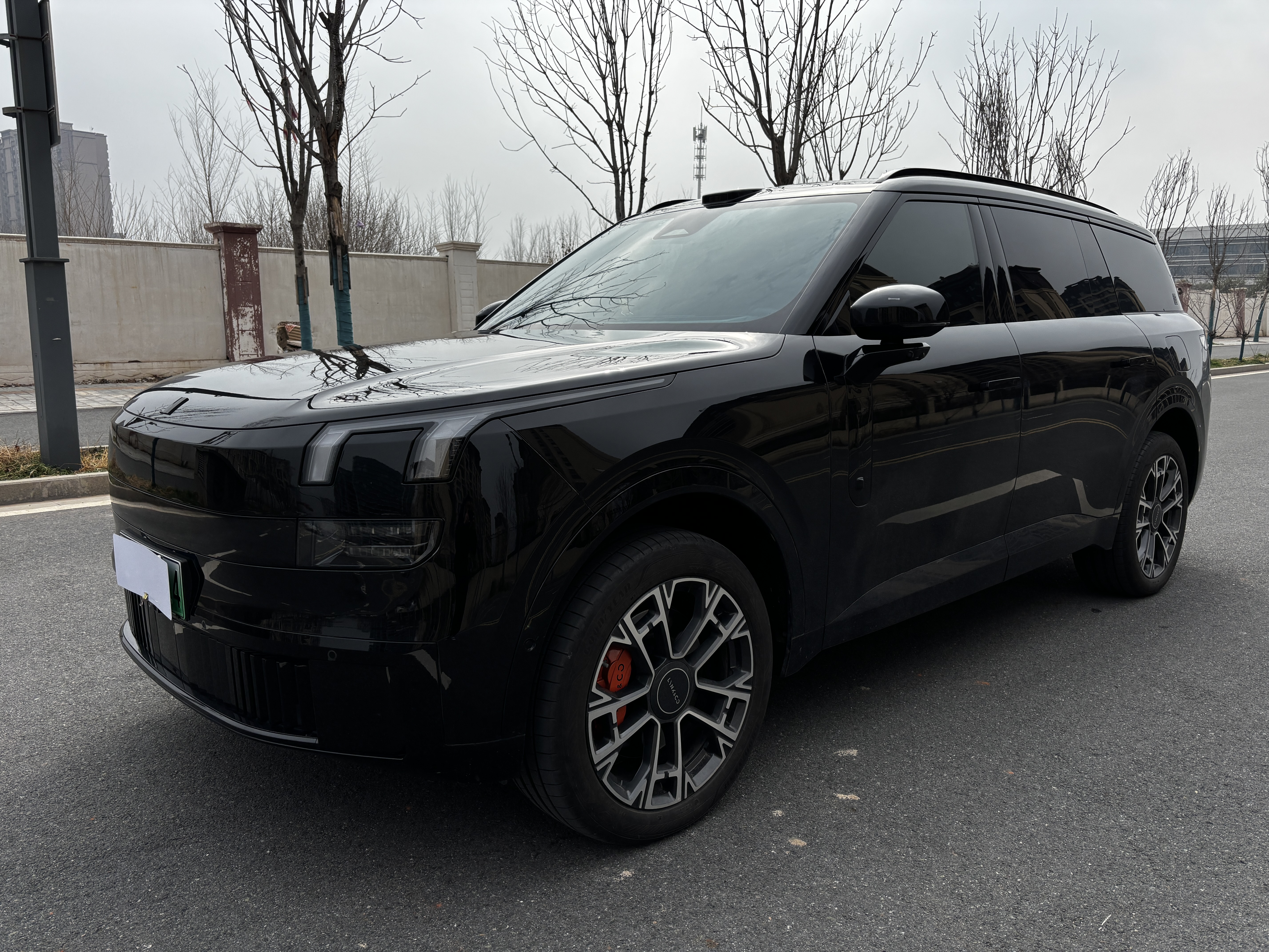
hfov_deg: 67.3
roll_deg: -0.7
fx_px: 953
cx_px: 634
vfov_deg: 53.1
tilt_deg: -10.3
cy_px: 476
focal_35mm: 26
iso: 50
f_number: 1.6
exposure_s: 1/5952
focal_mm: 5.96
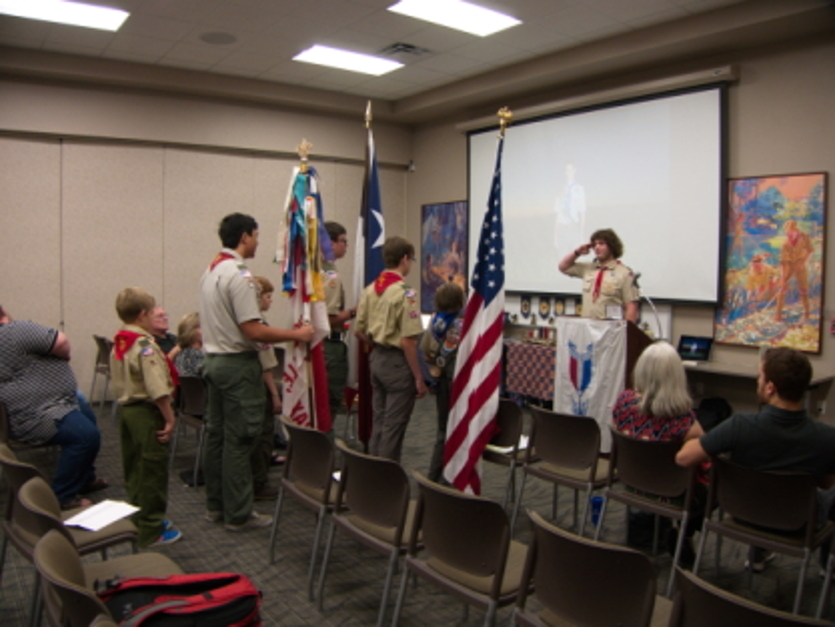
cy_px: 314
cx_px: 418
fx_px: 676
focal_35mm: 28
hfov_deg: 63.4
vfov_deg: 49.8
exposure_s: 1/60
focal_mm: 14
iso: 800
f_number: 3.5
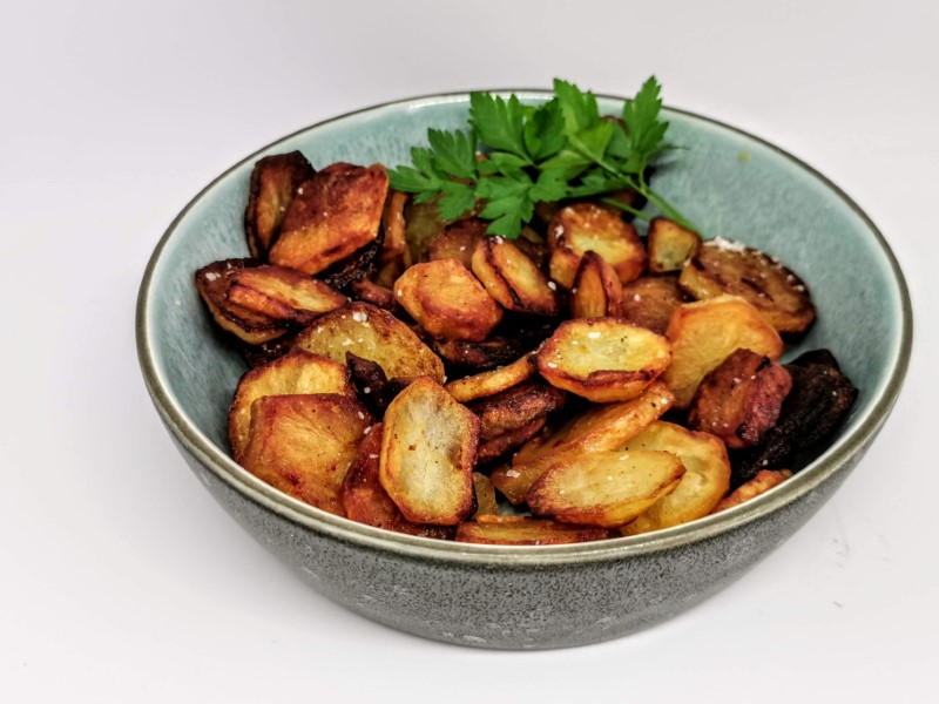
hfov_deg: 47.9
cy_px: 352
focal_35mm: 39
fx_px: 1058
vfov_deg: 36.8
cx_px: 470
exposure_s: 1/120
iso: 125
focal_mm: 5.56
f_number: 1.6
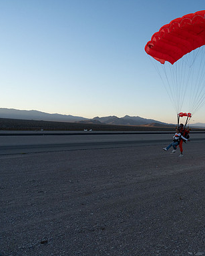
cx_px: 173
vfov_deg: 52.9
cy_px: 128
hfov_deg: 40.9
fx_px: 258
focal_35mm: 34
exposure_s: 1/2000
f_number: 6.3
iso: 1250
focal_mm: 24
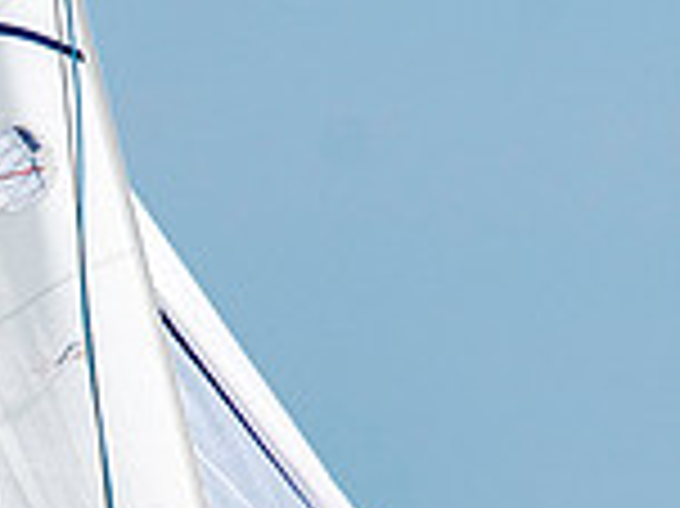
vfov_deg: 0.9
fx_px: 32583
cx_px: -248
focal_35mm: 1660
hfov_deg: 1.2
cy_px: 578
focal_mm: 300
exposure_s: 1/5000
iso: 500
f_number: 5.6
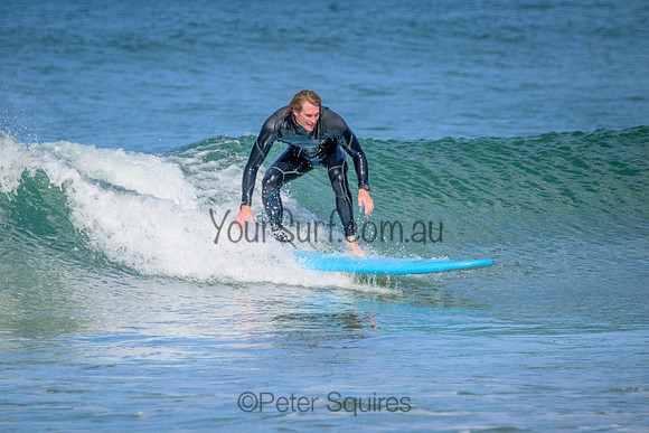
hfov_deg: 2.6
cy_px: 216
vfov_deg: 1.7
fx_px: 14425
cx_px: 324
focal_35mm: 800
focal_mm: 800
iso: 1800
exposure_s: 1/1600
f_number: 11
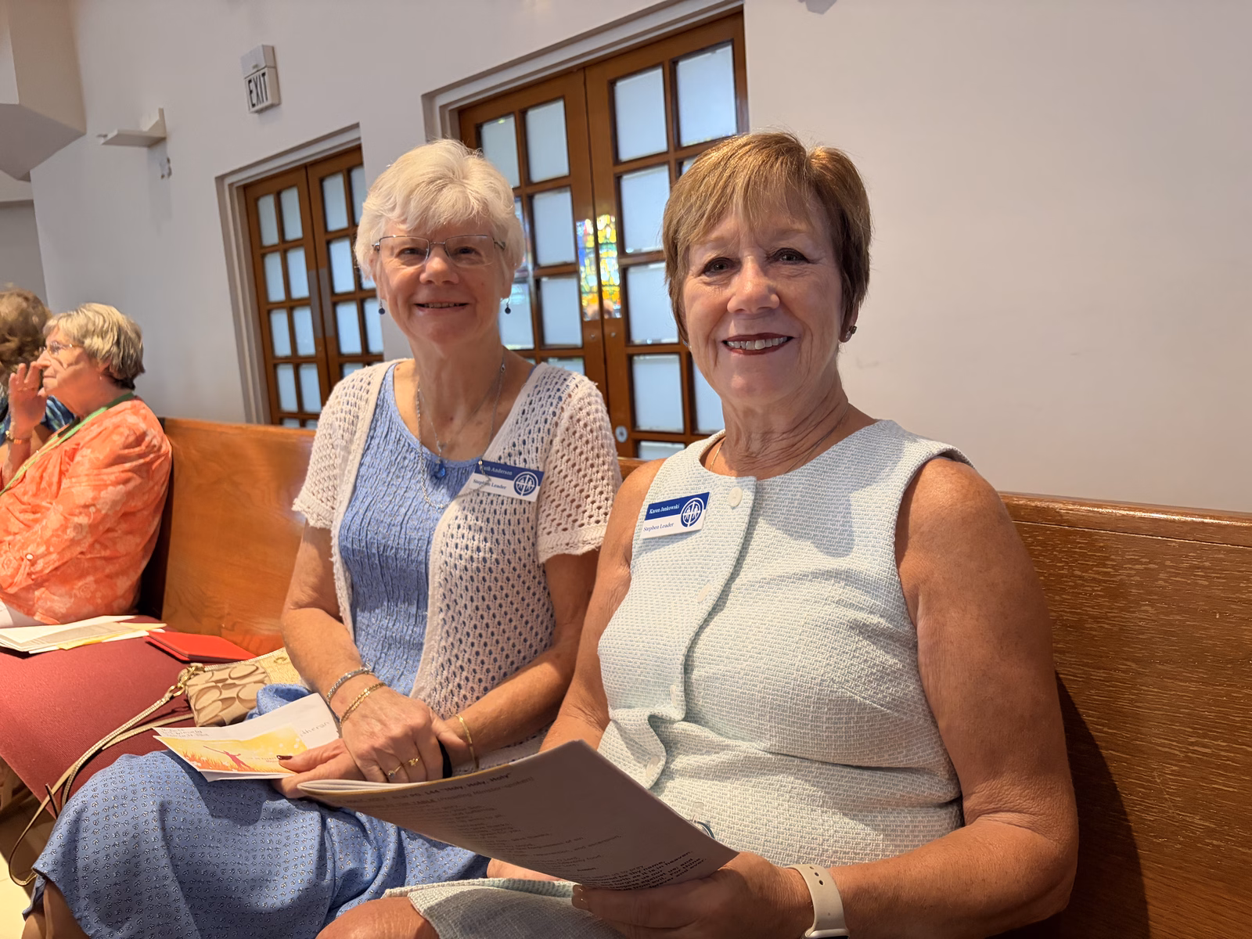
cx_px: 626
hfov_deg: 67.3
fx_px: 940
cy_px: 470
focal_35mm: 26
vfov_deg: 53.1
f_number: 1.6
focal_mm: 5.96
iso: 500
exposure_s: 1/40
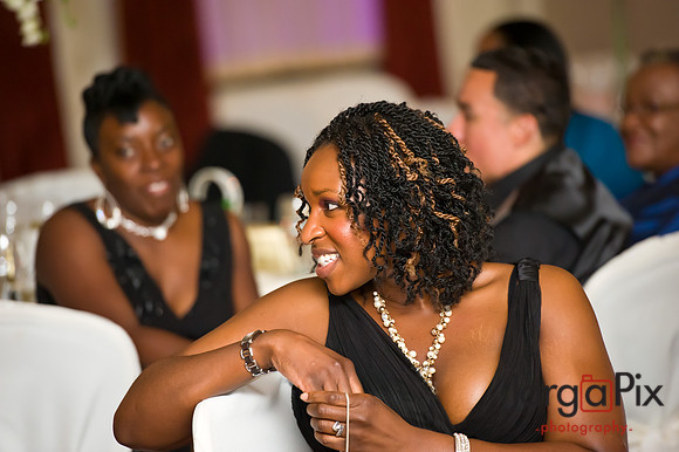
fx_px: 3770
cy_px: 226
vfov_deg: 6.9
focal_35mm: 200
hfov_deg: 10.3
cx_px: 340
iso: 3200
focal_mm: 200
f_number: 3.2
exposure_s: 1/125
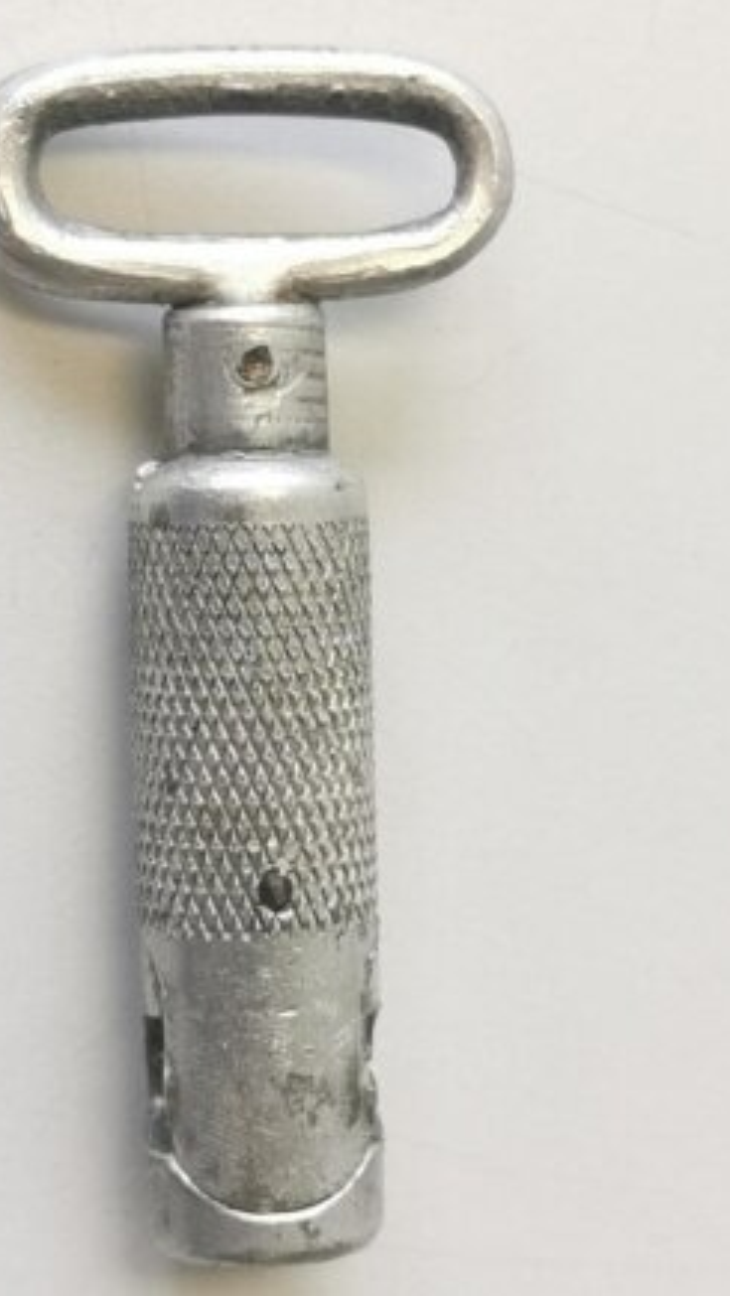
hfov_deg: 11.2
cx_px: 307
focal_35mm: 108
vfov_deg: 19.8
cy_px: 649
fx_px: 3713
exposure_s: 1/100
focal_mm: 5.56
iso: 50
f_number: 1.6
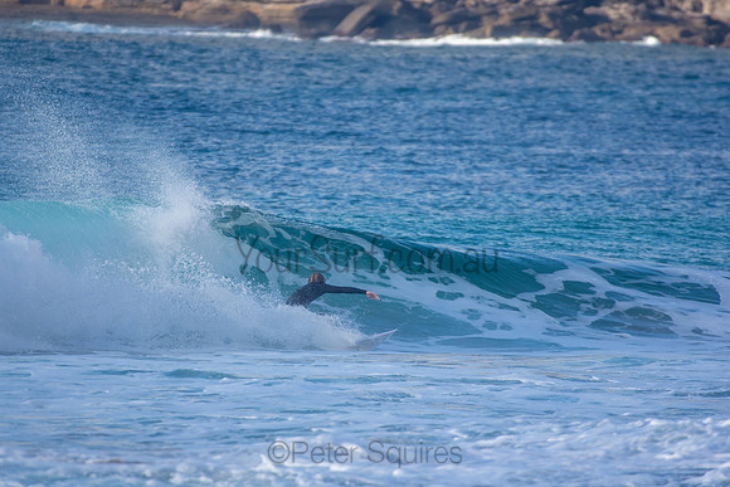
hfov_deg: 2.7
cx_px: 365
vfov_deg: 1.8
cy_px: 244
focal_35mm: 750
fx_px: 15211
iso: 160
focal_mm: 500
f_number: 5.6
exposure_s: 1/640
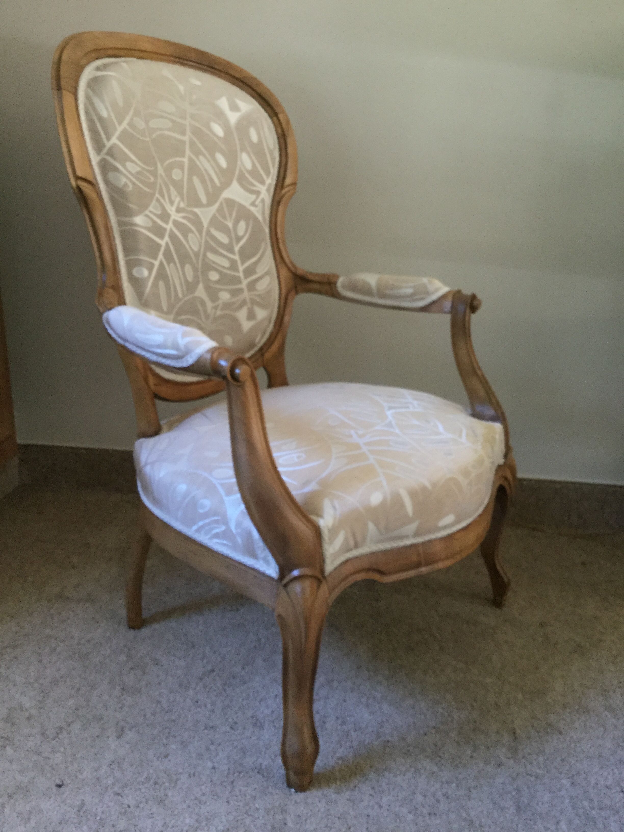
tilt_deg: -18.1
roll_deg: -2.5
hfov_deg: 45.4
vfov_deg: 58.4
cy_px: 416
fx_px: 745
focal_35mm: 31
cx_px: 312
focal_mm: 3.3
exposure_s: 1/33
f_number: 2.4
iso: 125
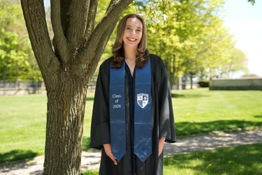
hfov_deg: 40.3
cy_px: 88
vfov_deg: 27.5
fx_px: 357
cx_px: 131
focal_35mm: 49
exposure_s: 1/4000
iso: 1000
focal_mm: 49
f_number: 2.8
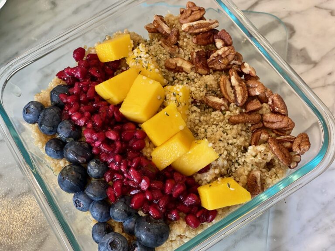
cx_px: 168
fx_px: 503
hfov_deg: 36.8
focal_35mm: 52
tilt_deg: -65.2
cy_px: 126
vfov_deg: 28.0
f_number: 2
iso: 125
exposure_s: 1/60
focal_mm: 6
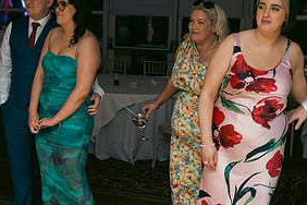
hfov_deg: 28.4
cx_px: 77
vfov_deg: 19.4
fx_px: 597
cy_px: 85
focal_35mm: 70
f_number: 3.5
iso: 800
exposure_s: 1/160
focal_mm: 34
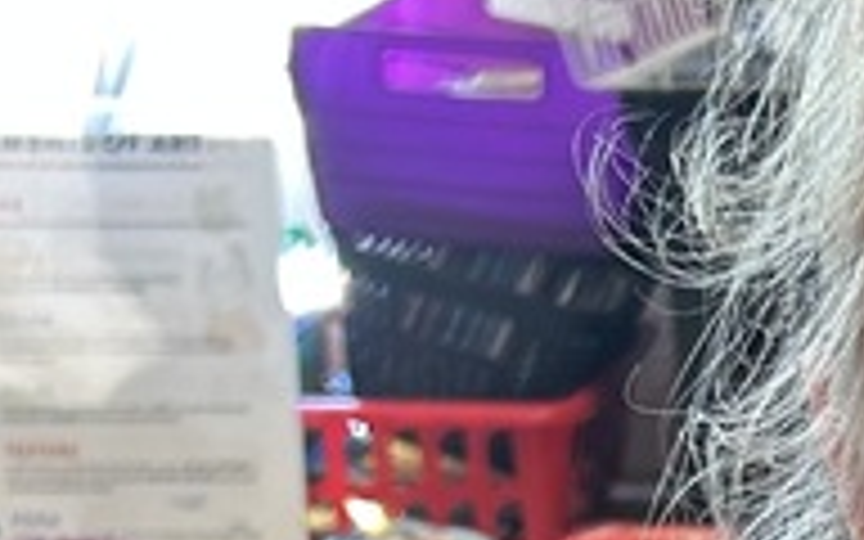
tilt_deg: -25.7
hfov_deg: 13.3
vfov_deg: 8.2
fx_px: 3461
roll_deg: +0.8
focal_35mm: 147
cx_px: 1359
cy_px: 1318
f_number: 1.5
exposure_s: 1/60
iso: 100
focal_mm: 5.7
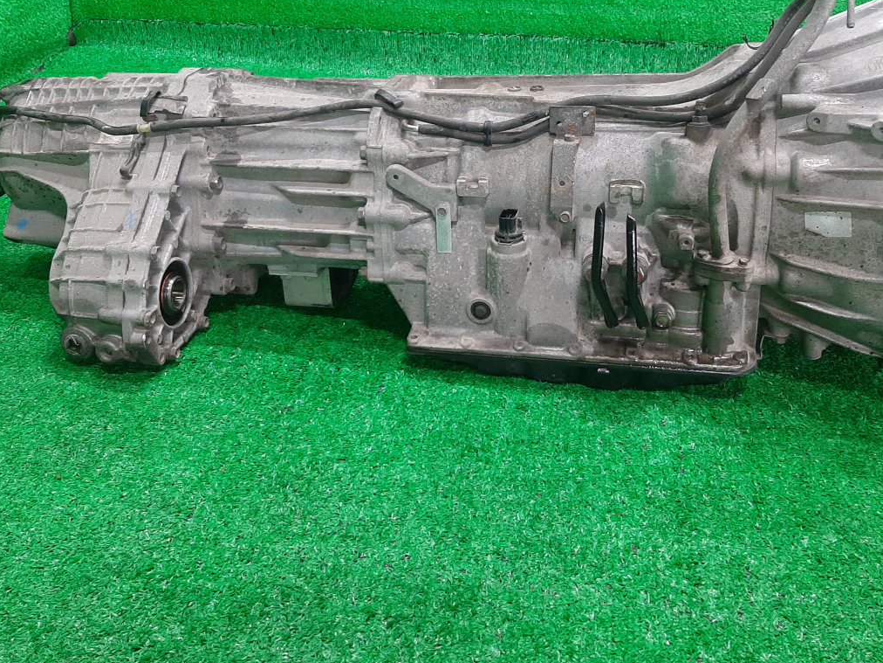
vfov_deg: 38.4
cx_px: 457
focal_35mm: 37
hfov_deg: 50.1
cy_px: 253
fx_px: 944
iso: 147
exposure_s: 1/50
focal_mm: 3.93
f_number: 1.7
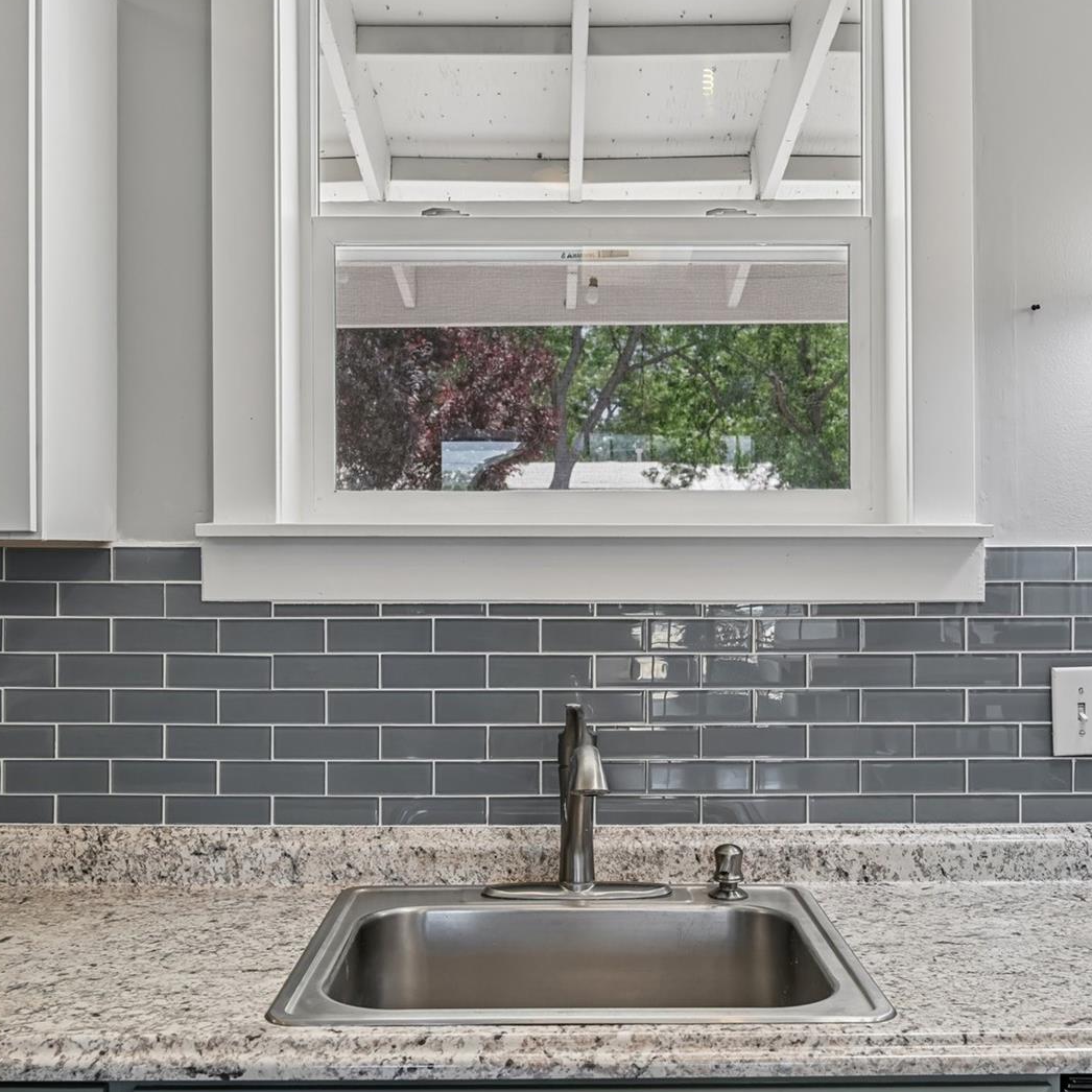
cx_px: 576
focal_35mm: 39
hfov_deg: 42.8
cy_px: 544
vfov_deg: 42.8
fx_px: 1392
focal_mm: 30
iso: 250
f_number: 10
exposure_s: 1/30
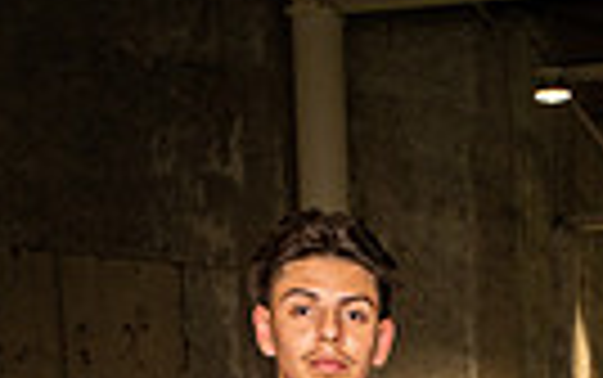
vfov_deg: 9.6
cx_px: 594
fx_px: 1974
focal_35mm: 120
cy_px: 940
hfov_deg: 17.0
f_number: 6.3
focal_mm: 35
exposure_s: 1/400
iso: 1000
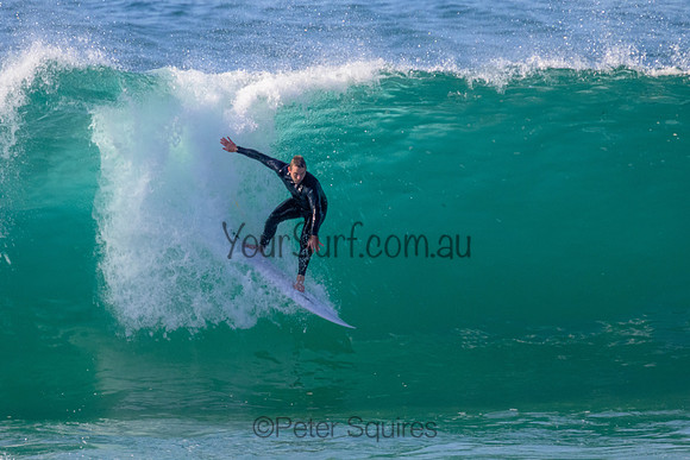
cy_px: 146
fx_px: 20954
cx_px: 287
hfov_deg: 1.9
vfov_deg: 1.3
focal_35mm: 1093
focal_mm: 800
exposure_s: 1/2000
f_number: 11
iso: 2200
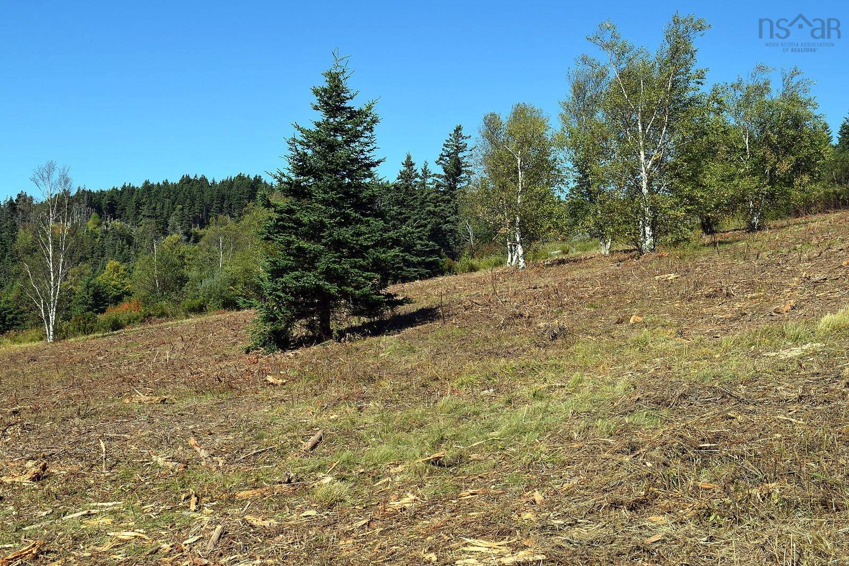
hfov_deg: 47.9
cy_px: 283
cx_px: 424
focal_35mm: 40
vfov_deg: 33.0
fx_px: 955
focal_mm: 27
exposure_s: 1/400
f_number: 10
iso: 200
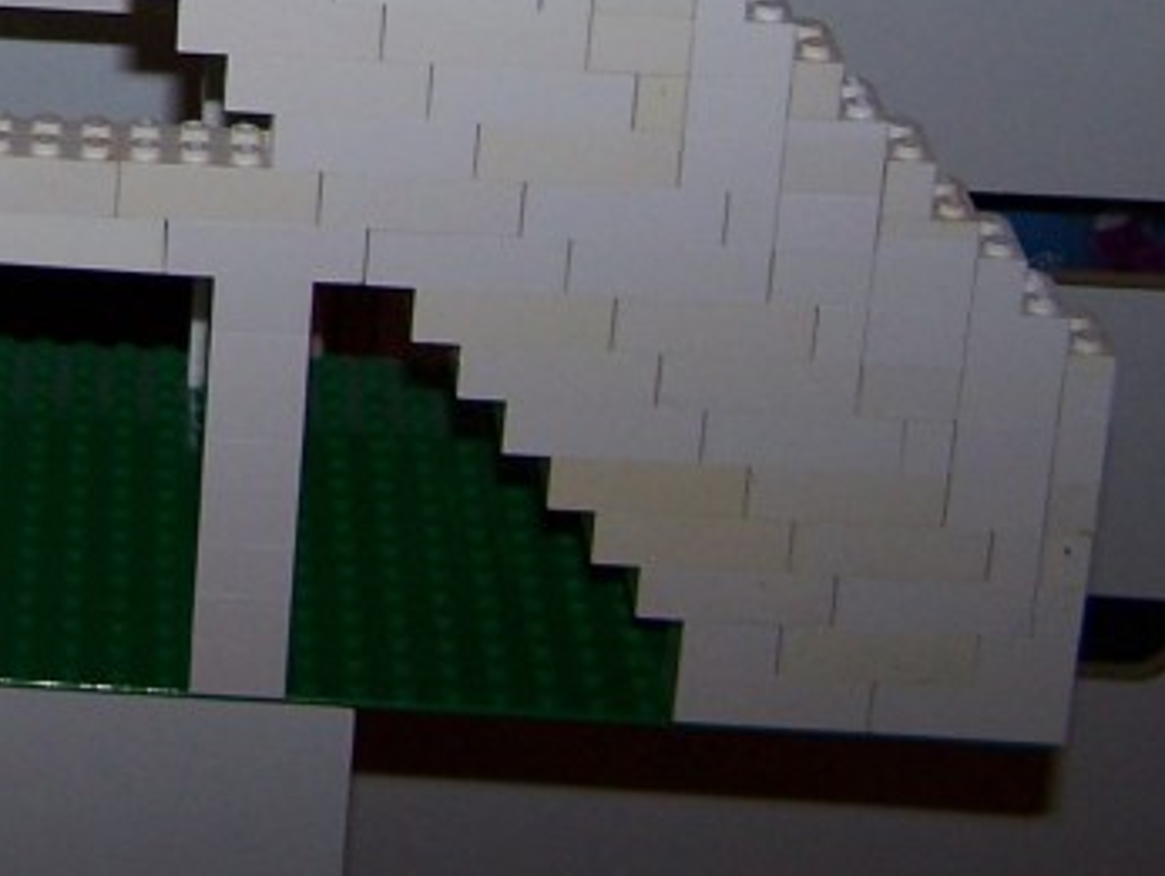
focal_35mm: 112
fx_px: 3773
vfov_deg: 12.7
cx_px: -336
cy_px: -332
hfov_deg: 16.6
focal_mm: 6.3
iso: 80
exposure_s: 1/60
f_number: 2.8
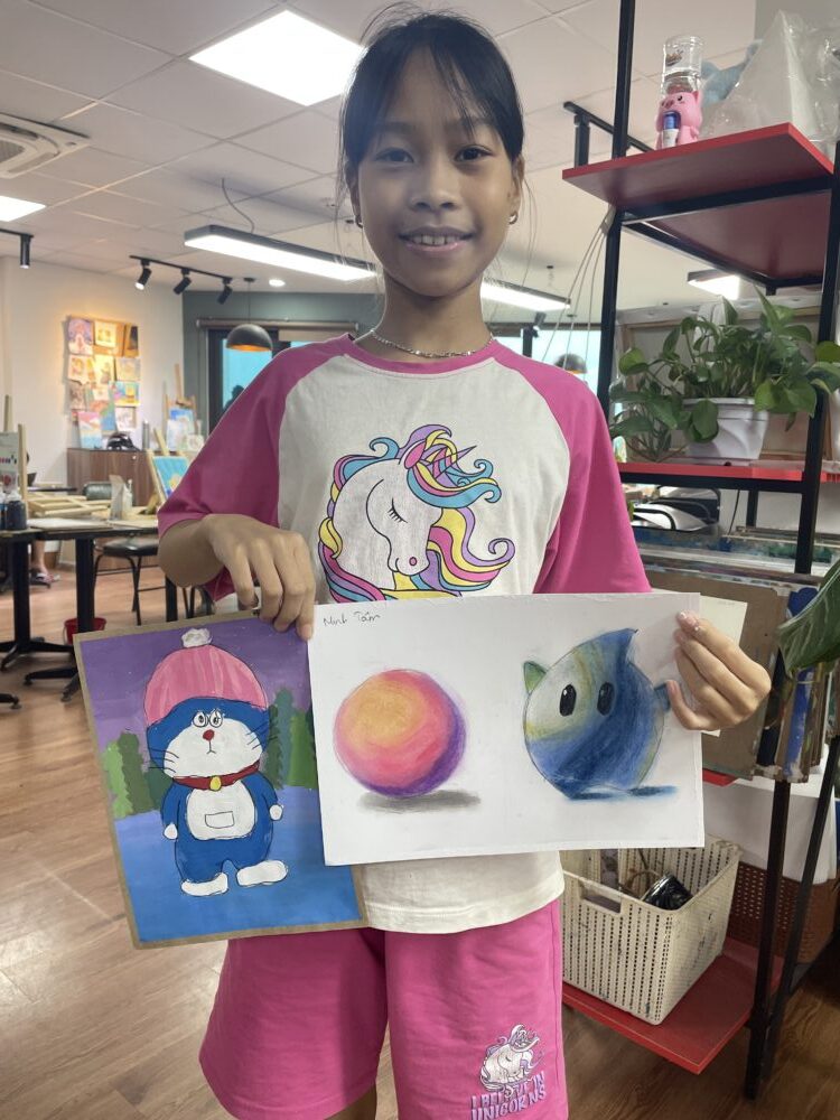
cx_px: 420
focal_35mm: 26
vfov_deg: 67.3
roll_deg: -2.0
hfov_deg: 53.1
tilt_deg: -7.5
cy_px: 560
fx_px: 841
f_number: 1.6
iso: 100
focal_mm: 4.2
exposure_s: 1/100
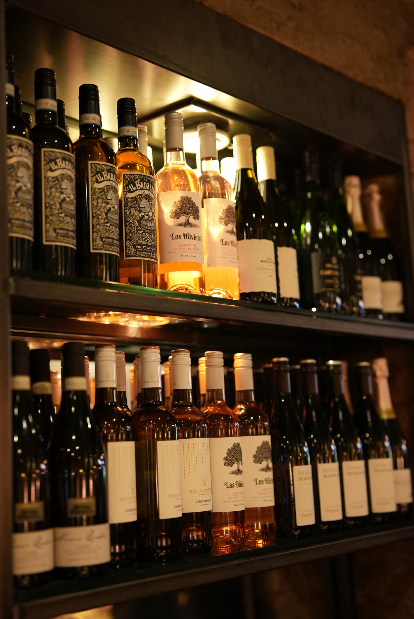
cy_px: 310
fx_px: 861
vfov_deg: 39.6
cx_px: 207
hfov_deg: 27.0
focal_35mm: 50
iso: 4000
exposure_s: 1/160
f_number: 2
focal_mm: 50
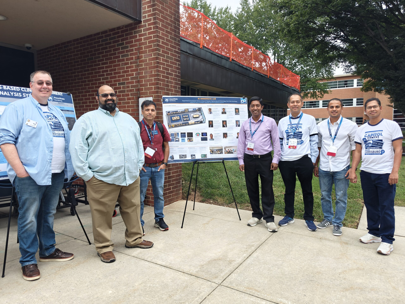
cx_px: 202
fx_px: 269
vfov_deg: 58.9
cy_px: 152
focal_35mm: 23
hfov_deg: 73.9
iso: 50
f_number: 1.6
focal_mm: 6.06
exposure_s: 1/240
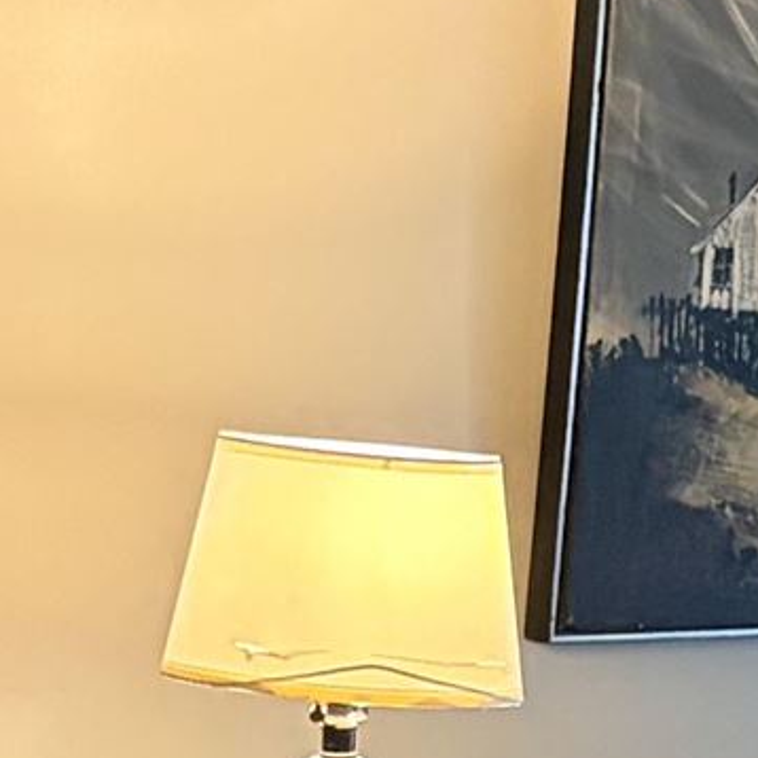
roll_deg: -2.6
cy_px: 620
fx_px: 4880
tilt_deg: -4.9
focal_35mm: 197
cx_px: 743
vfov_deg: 8.9
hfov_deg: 8.8
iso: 500
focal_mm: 5.96
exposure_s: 1/40
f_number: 1.6
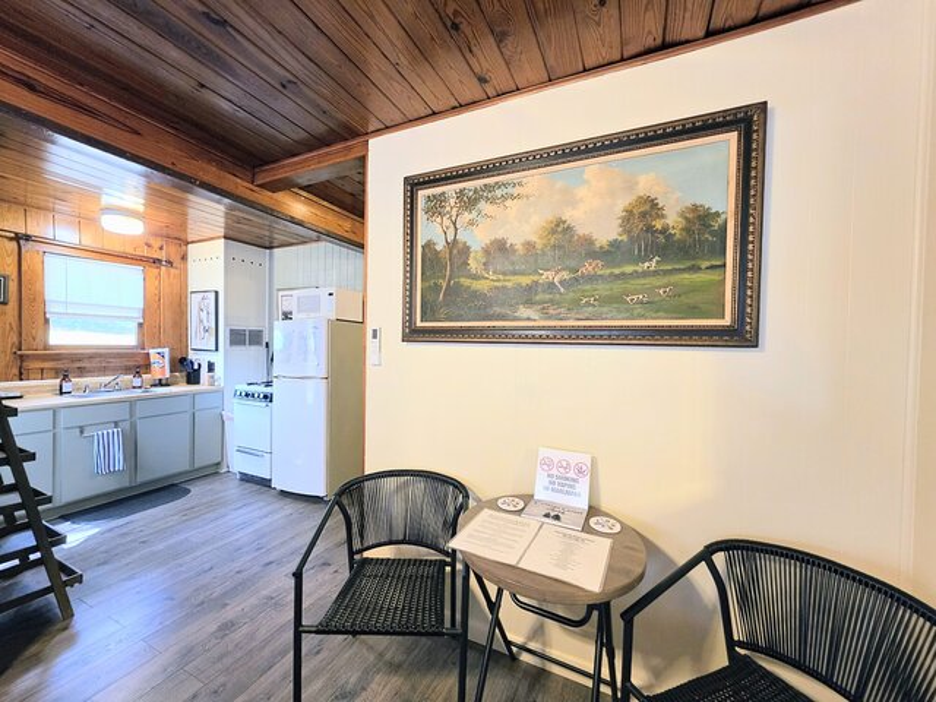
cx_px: 468
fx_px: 352
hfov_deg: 106.2
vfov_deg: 89.9
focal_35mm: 13
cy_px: 351
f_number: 1.9
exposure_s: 1/60
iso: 320
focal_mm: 2.2
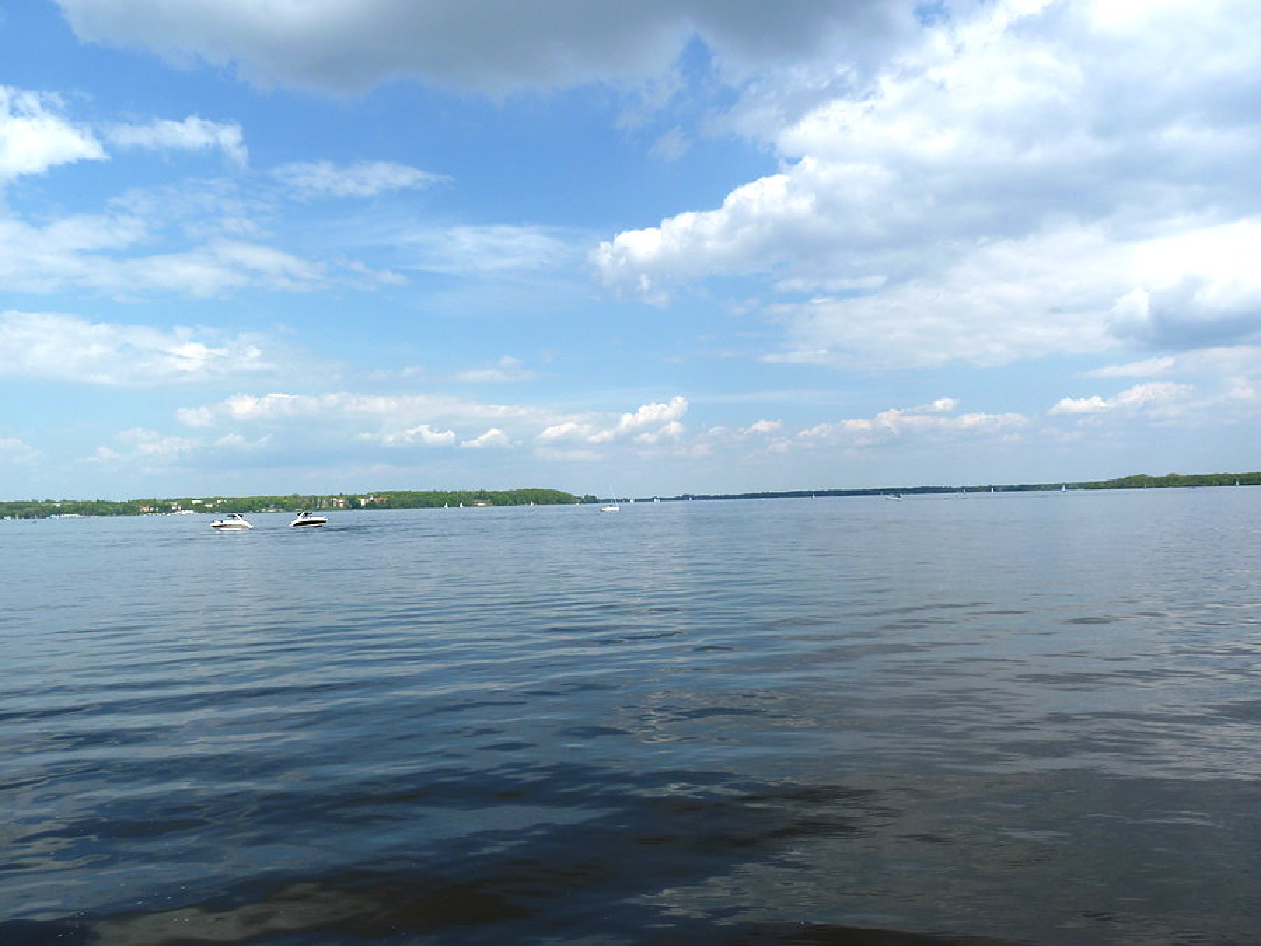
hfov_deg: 65.3
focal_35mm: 27
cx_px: 630
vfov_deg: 51.4
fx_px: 984
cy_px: 473
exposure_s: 1/400
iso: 80
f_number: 5.6
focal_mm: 4.8
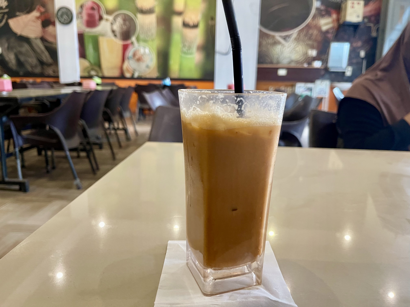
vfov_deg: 54.9
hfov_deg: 69.4
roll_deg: -1.2
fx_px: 296
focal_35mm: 25
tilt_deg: -15.0
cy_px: 154
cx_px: 205
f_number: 1.6
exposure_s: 1/50
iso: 500
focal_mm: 5.1
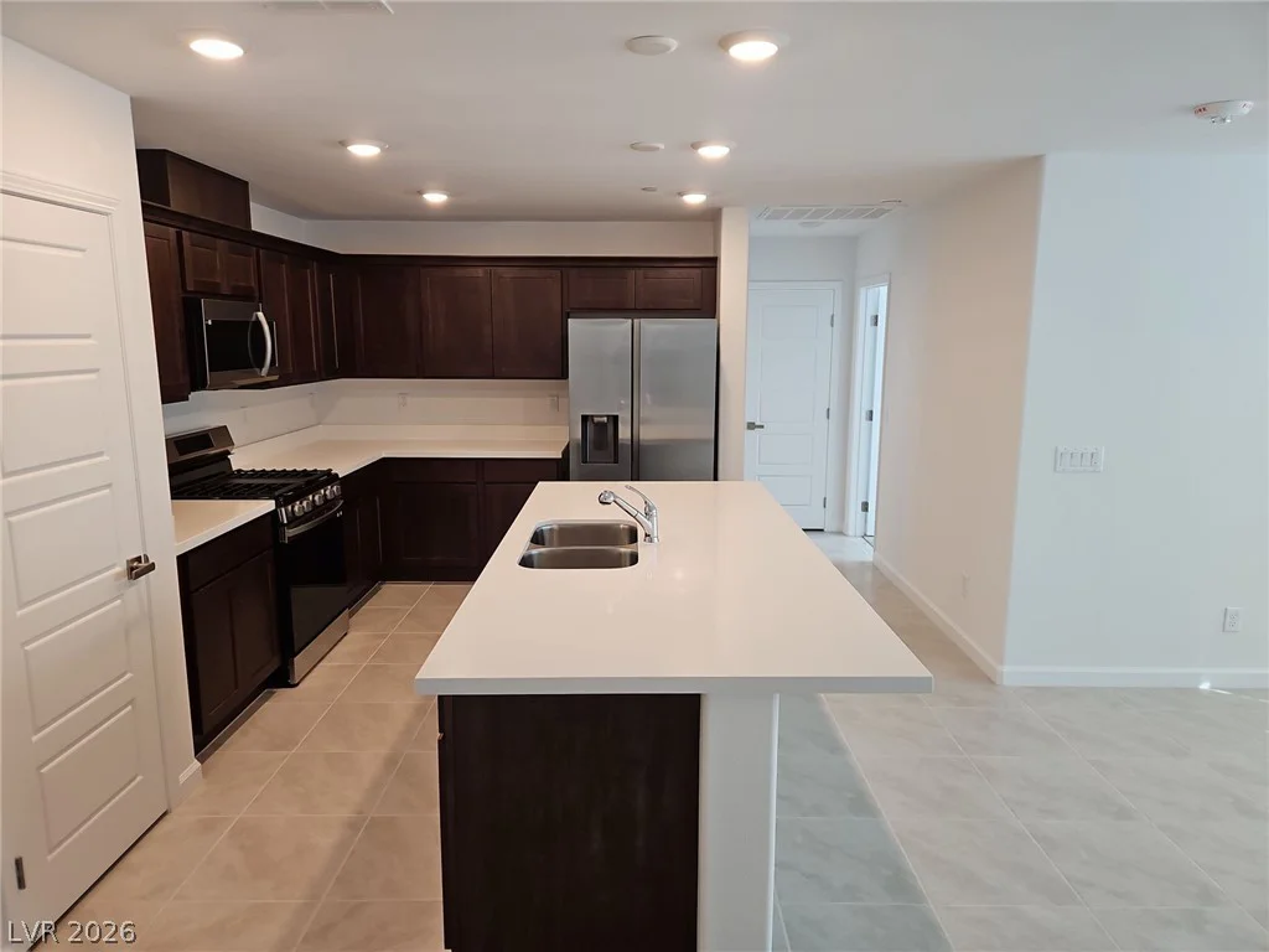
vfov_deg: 58.9
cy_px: 476
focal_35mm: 23
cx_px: 634
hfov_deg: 73.9
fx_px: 843
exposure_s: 1/59.2
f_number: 1.8
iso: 116
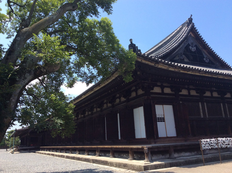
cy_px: 86
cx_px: 116
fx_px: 221
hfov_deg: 55.4
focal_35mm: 33
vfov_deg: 42.8
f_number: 2.4
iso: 32
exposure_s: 1/880
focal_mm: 3.3
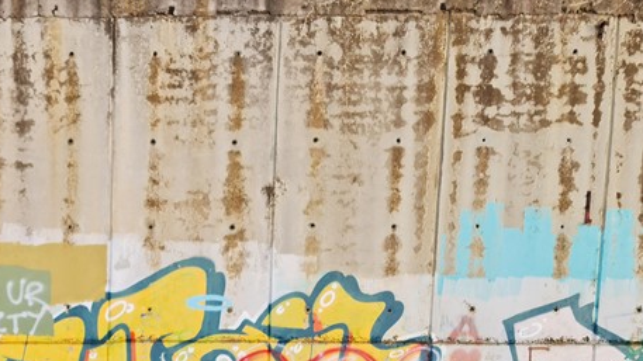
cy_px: 527
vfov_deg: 17.8
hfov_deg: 32.2
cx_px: 35
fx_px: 1040
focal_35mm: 61
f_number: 1.8
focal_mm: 7
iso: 50
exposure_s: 1/100
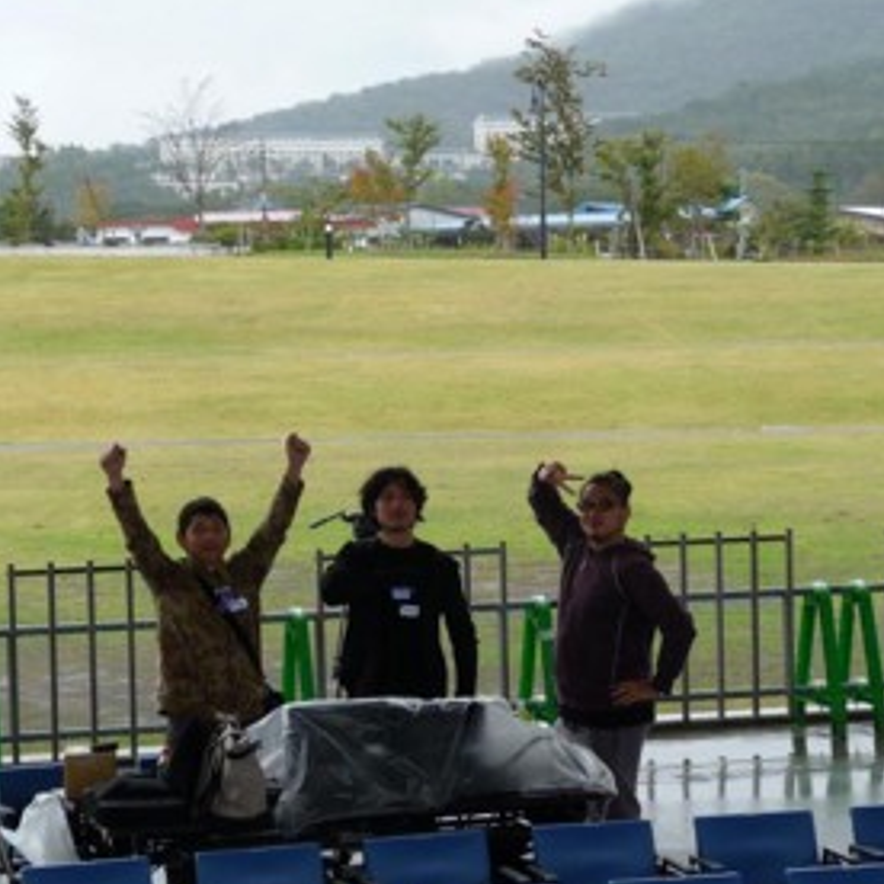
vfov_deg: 15.7
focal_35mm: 111
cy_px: 500
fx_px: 3207
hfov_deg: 15.7
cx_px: 356
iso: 100
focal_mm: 13.1
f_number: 4.6
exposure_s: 1/200
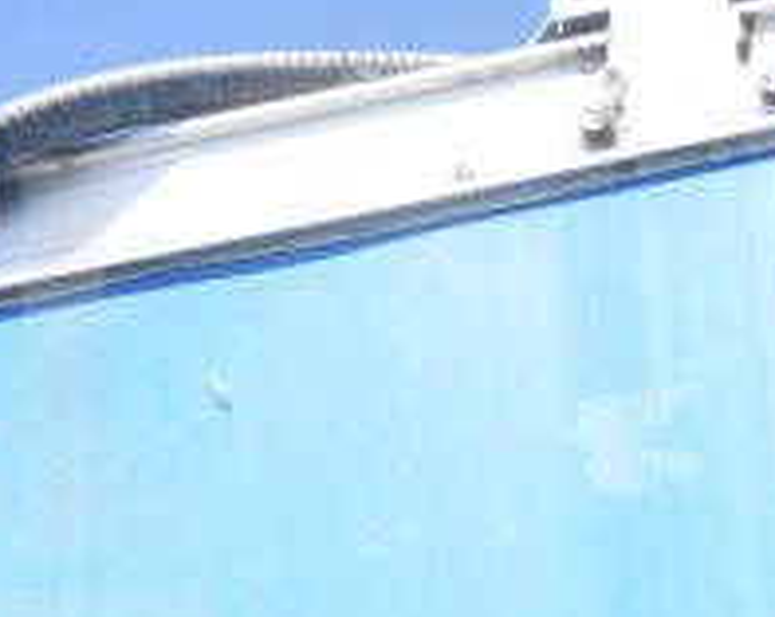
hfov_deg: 11.3
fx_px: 3802
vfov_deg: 9.3
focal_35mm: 166
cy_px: 466
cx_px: -236
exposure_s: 1/800
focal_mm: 38
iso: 1600
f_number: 14
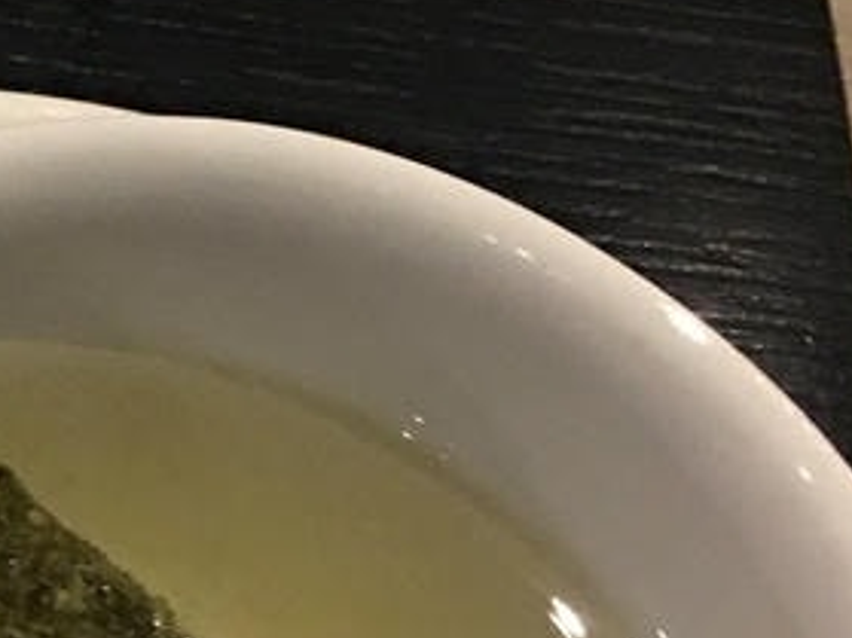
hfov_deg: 11.1
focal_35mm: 156
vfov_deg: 9.5
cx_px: -1023
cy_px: 499
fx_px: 3838
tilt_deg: -62.2
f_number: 2.2
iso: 100
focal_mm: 4.15
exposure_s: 1/8
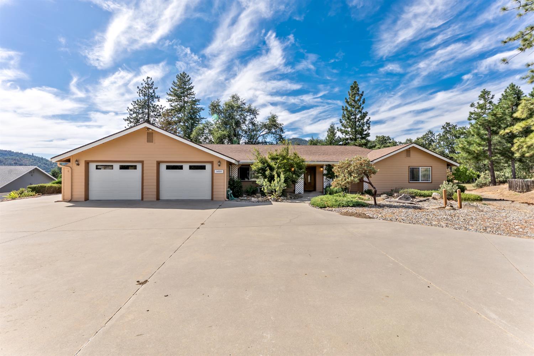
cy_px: 178
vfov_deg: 78.5
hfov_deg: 101.5
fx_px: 218
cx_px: 267
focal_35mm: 15
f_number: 10
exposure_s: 1/200
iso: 80
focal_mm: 14.7
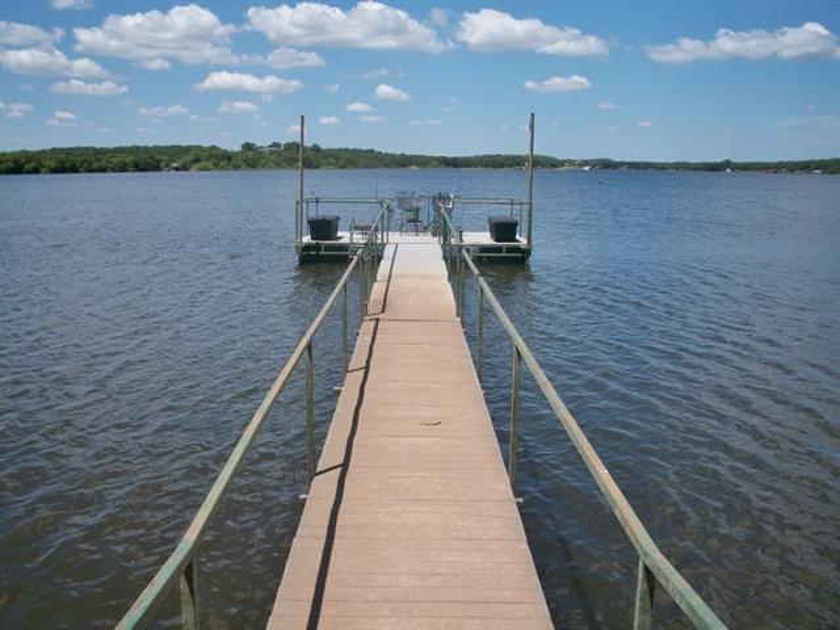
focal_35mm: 35
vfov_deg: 40.7
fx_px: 849
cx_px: 420
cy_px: 315
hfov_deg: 52.6
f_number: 5.6
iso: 80
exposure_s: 1/500
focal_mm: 6.3
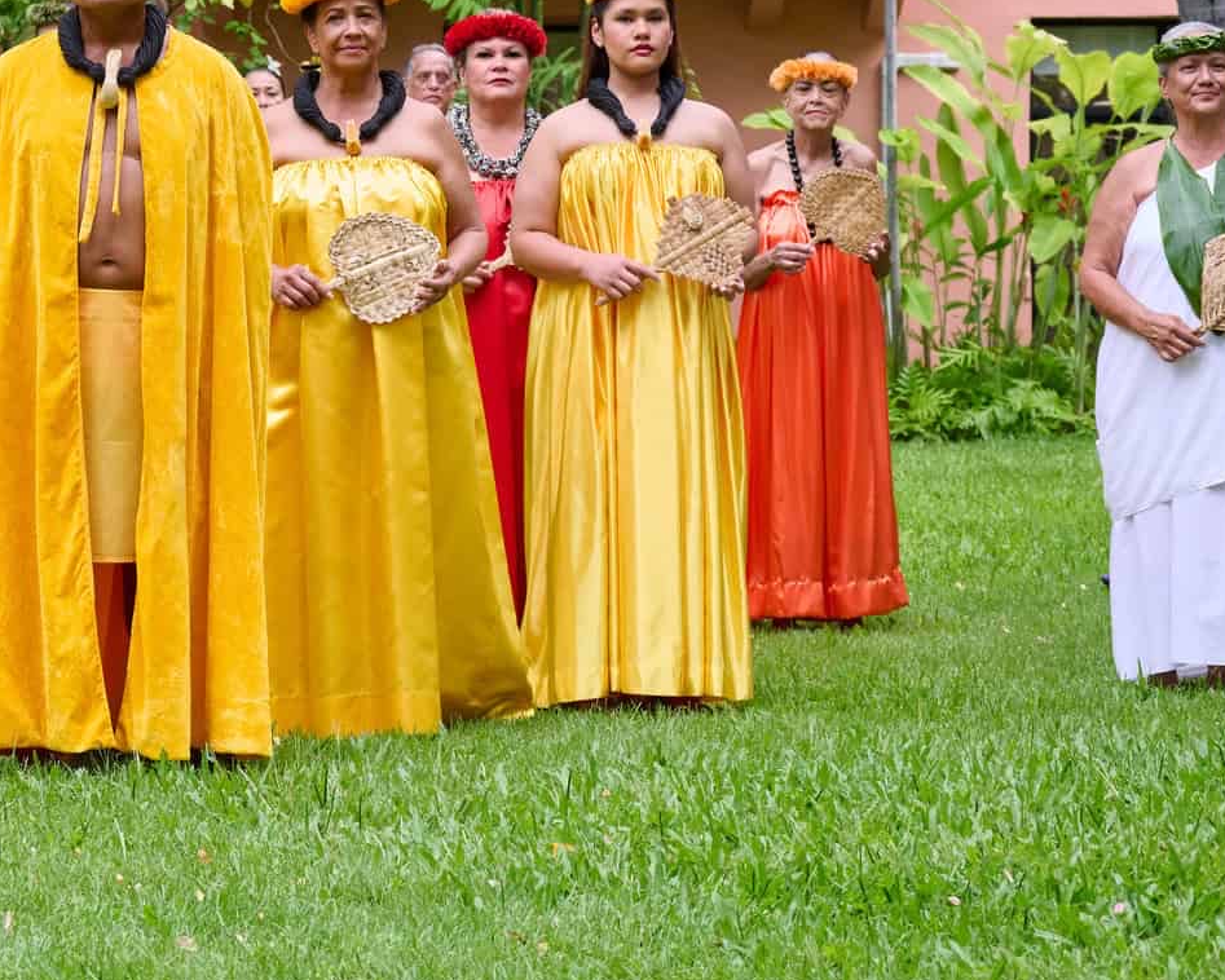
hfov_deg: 17.8
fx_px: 3880
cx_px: 216
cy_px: 195
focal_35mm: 107
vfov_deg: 14.3
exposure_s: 1/640
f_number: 6.3
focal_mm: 54
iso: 2000
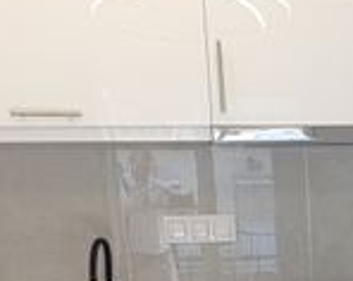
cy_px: 502
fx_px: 1012
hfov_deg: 18.8
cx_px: 408
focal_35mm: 97
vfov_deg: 14.1
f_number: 1.6
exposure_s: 1/100
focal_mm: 6.14
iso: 200
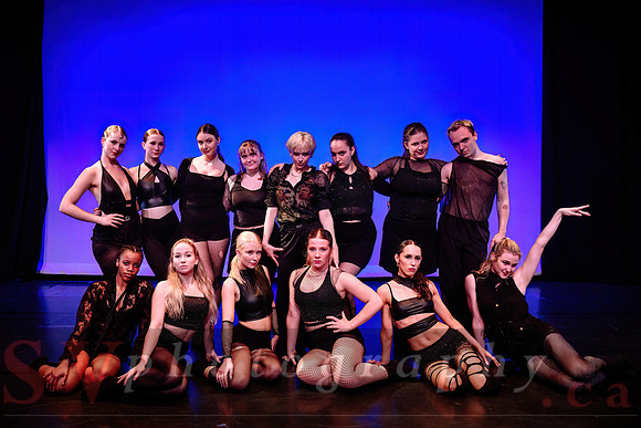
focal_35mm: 32
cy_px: 229
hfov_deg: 58.4
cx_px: 292
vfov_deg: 40.9
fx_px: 572
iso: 1250
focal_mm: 28
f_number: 4.5
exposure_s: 1/240
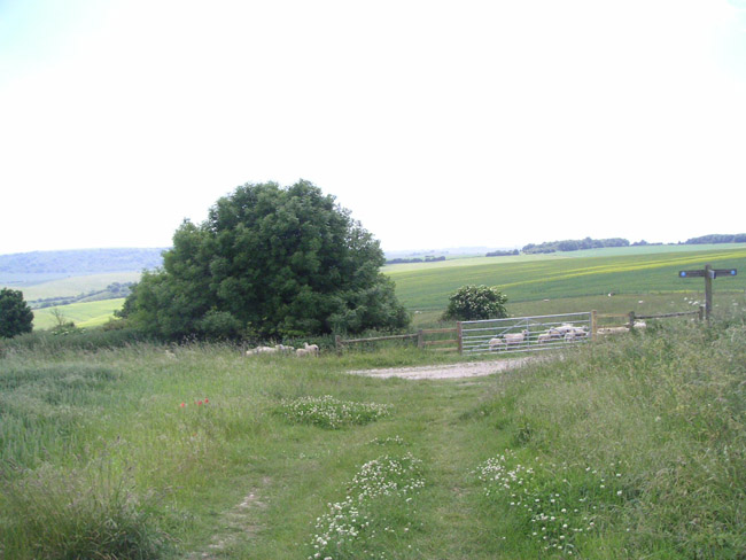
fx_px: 819
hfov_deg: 49.0
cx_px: 373
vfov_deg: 37.7
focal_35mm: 38
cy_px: 280
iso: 160
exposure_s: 1/45
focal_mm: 6
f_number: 6.7
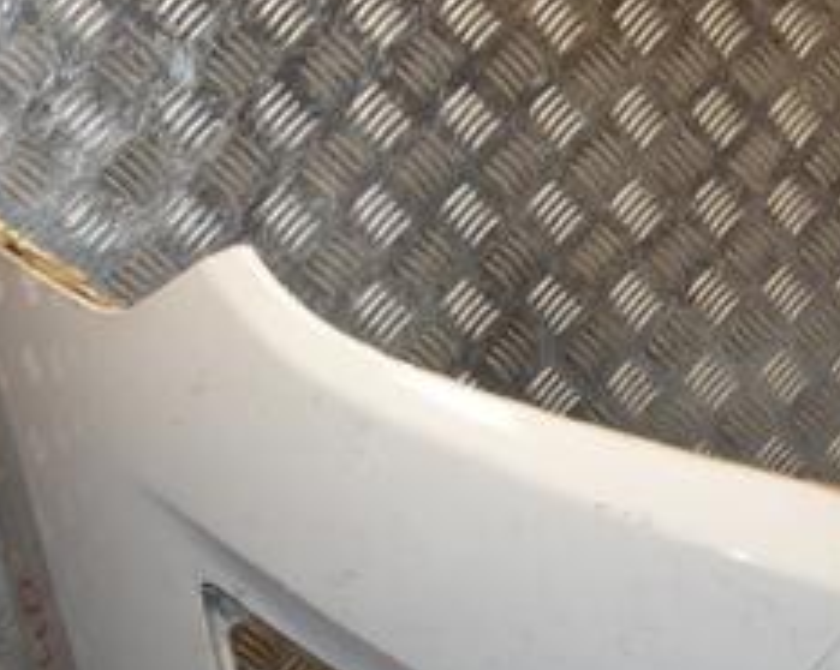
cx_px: 753
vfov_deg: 19.8
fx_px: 1893
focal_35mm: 76
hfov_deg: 24.3
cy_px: 569
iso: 800
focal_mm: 21
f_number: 9
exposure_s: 1/200
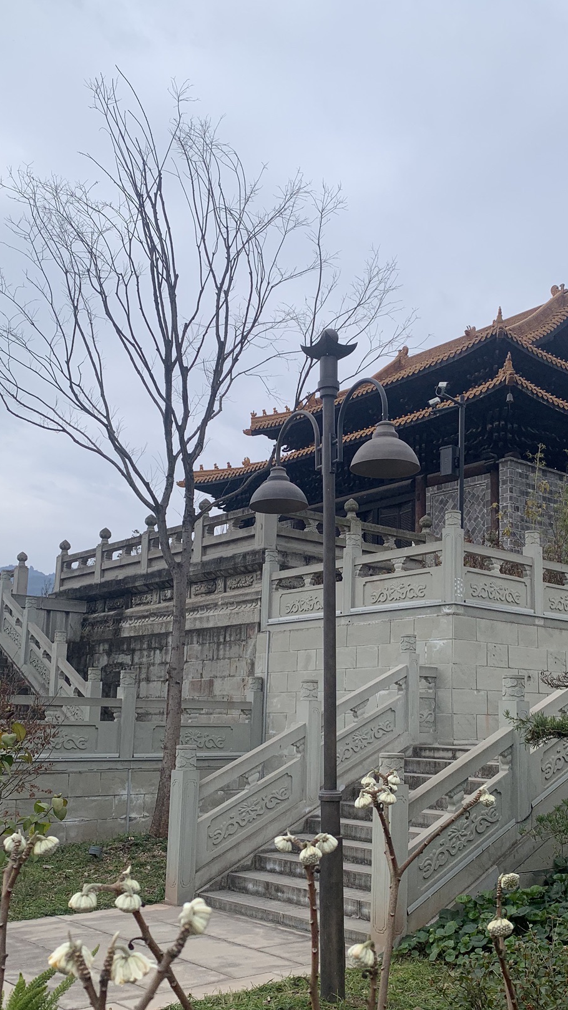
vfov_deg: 56.4
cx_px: 330
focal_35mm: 35
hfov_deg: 33.6
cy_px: 583
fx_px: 938
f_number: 1.8
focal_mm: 4.25
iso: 25
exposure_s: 1/1163
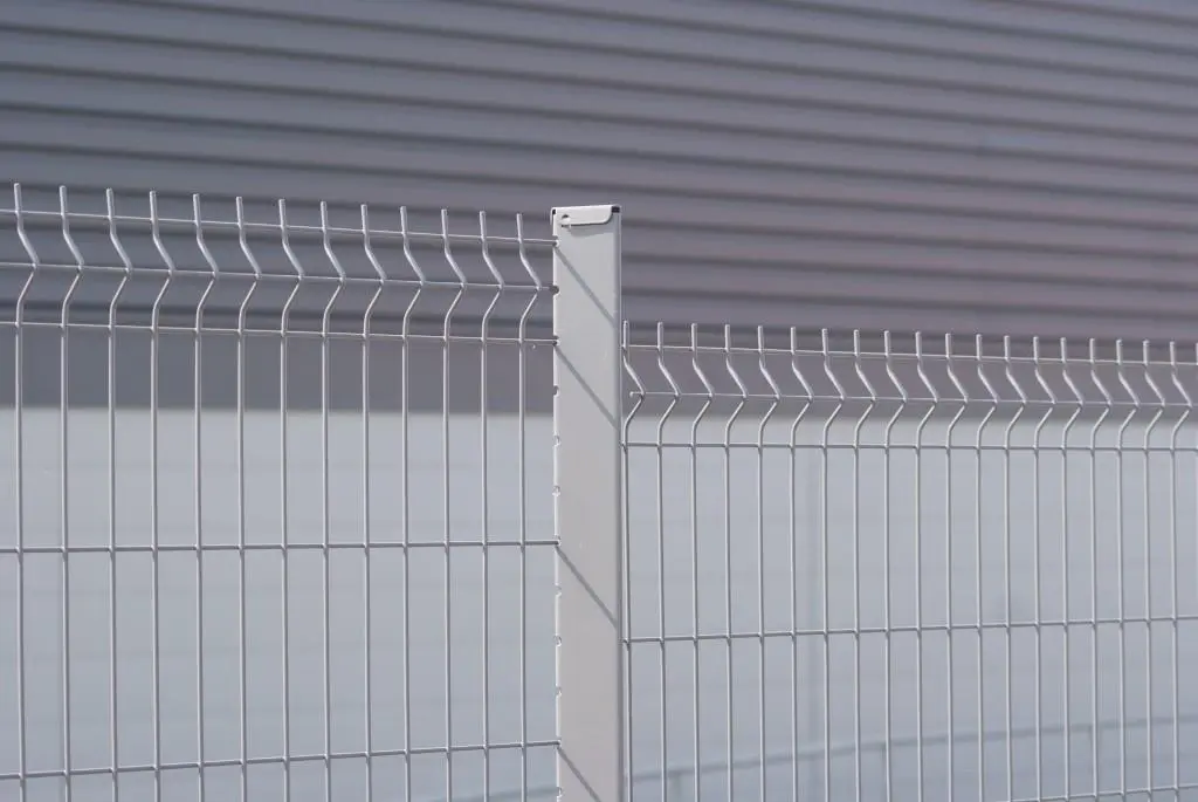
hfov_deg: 19.4
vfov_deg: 13.1
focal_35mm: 105
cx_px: 599
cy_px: 401
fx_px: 3498
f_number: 5.6
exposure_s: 1/160
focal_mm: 70
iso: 100
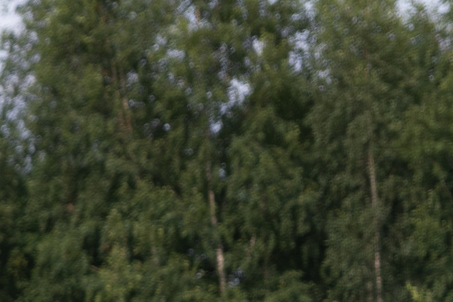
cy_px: 450
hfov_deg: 6.0
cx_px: -509
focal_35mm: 332
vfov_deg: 4.1
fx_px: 4176
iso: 200
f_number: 3.6
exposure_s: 1/1250
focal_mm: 48.5
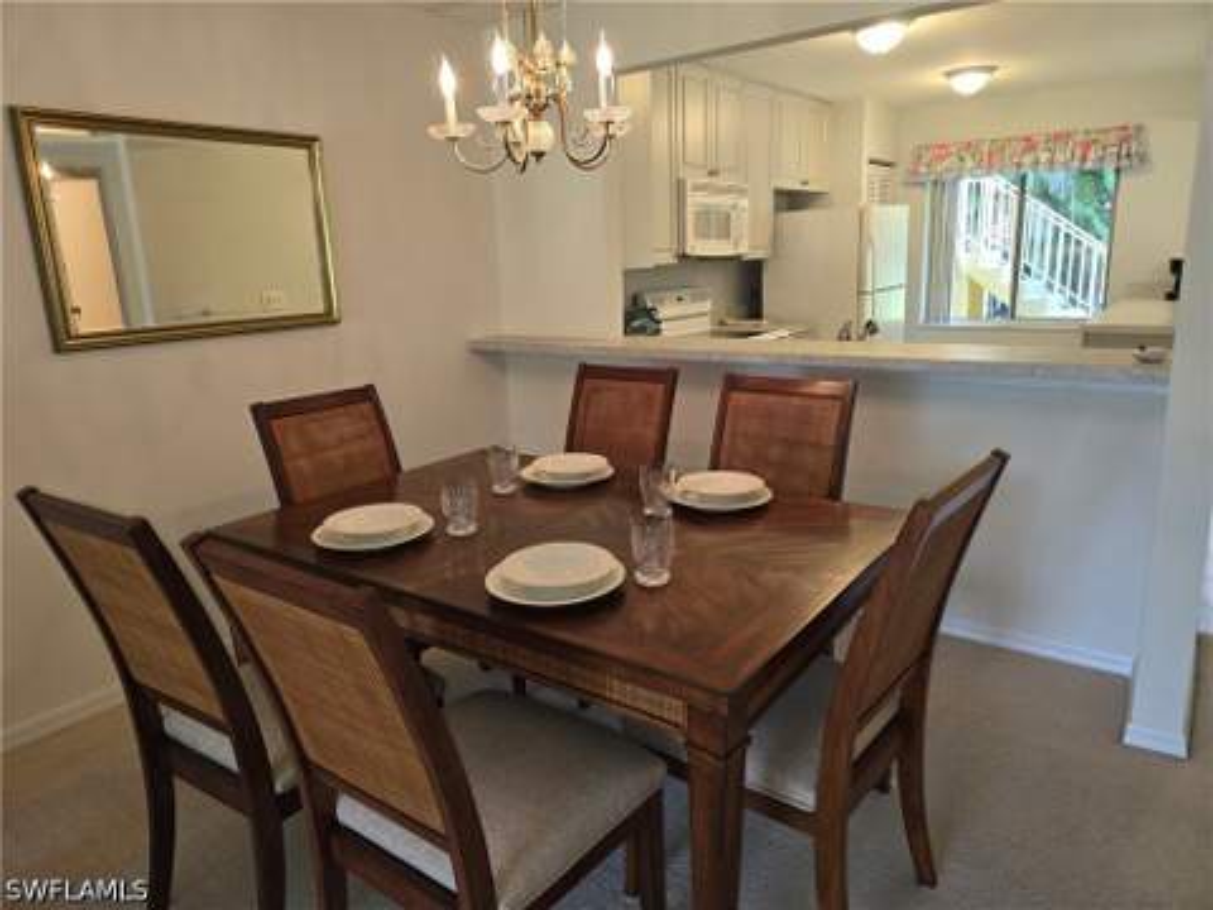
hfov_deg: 73.9
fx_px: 806
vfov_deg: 58.9
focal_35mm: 23
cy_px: 455
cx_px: 606
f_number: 1.7
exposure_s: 1/60
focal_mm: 6.3
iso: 100
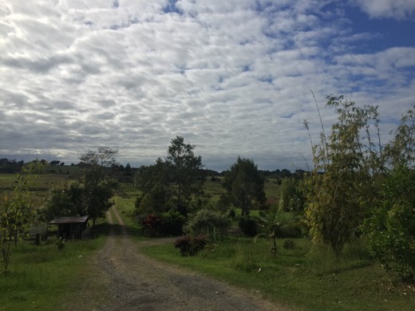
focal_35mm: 29
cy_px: 156
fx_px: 348
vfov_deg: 48.2
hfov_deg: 61.7
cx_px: 208
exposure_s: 1/5650
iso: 32
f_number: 2.2
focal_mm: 4.15
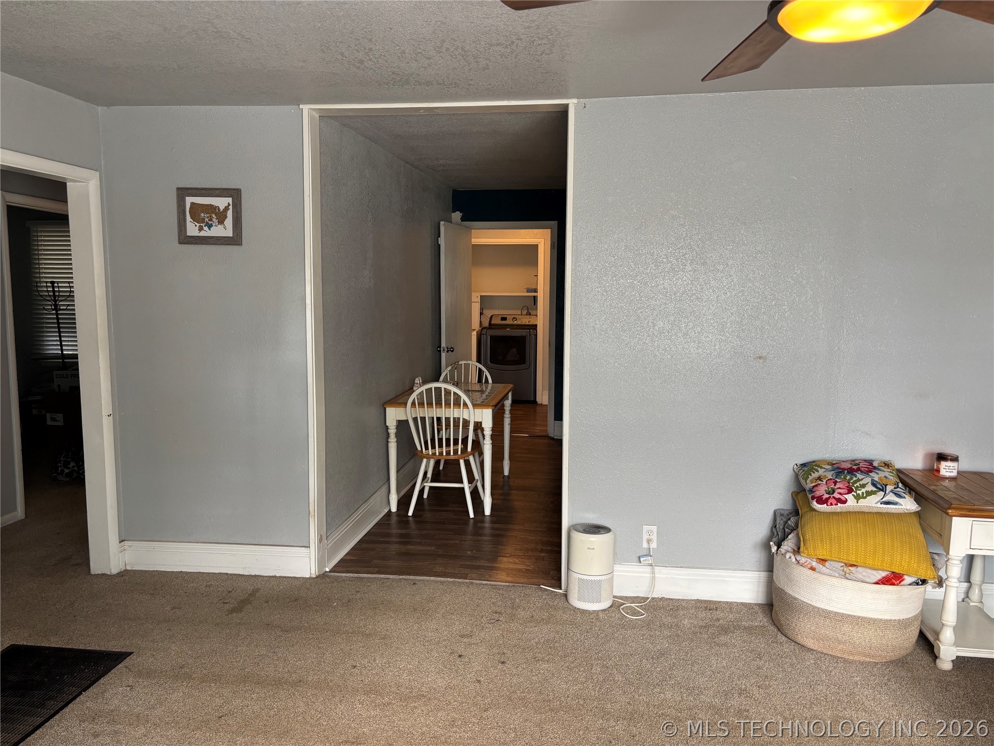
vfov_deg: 53.1
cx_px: 497
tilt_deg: -6.3
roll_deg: -0.7
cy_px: 373
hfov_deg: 67.3
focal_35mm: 26
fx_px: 747
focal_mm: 5.96
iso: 100
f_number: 1.6
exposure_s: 1/60
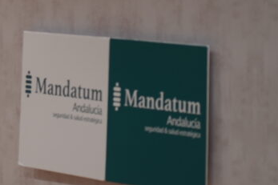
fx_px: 1937
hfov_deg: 8.1
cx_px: -91
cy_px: -88
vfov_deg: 5.4
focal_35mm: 251
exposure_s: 1/60
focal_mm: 85
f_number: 2.2
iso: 250
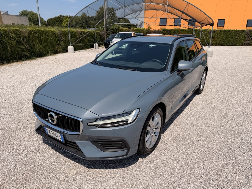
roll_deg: -0.6
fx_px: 175
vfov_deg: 56.8
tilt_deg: -18.8
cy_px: 94
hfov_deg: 71.6
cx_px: 126
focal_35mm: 24
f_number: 1.78
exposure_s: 1/8130
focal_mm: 6.76
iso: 80
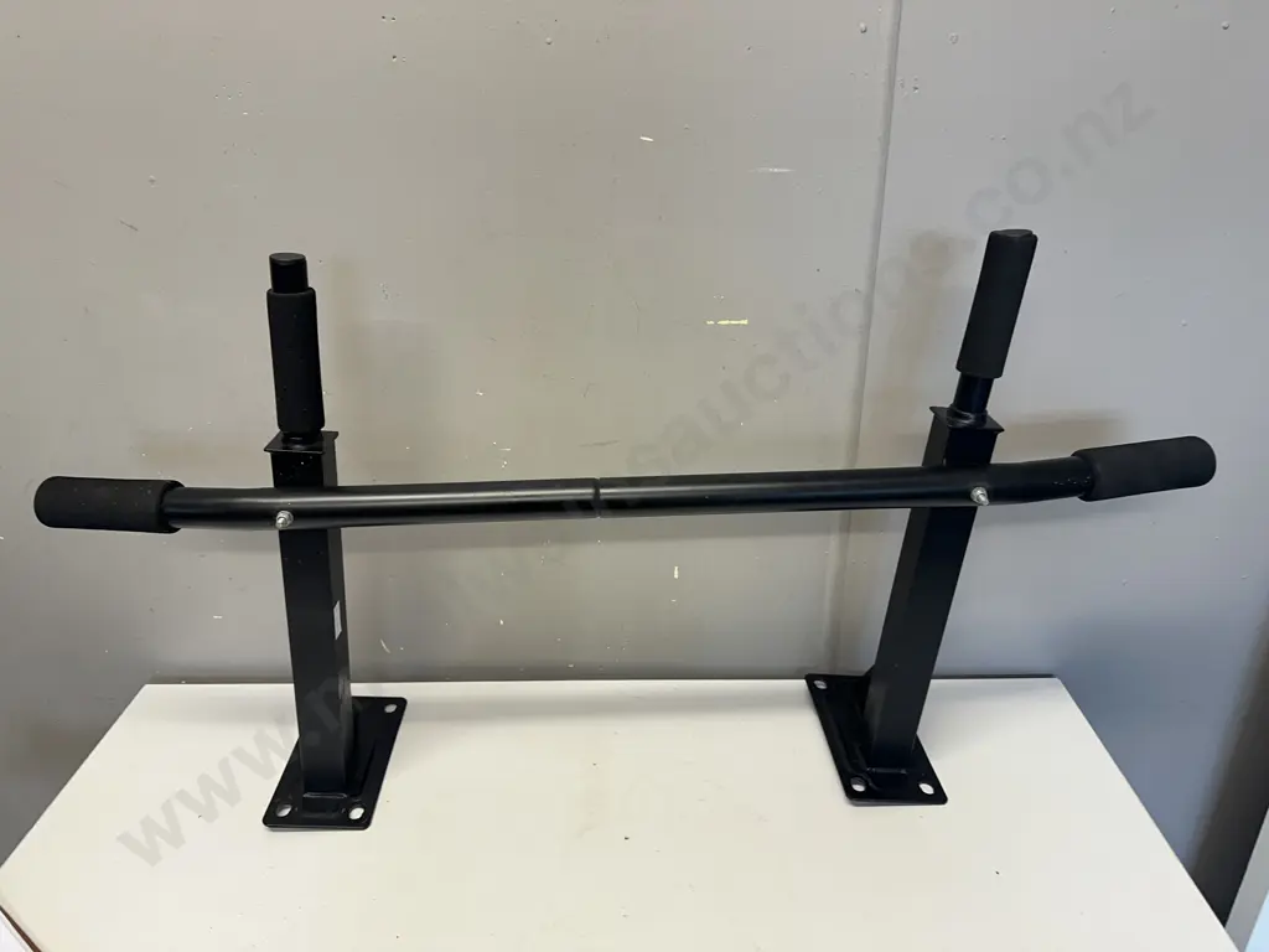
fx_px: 880
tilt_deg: -22.9
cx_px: 634
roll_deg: +1.0
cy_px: 476
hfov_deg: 71.6
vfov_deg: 56.8
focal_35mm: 24
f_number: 1.78
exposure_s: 1/100
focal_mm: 6.86
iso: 125
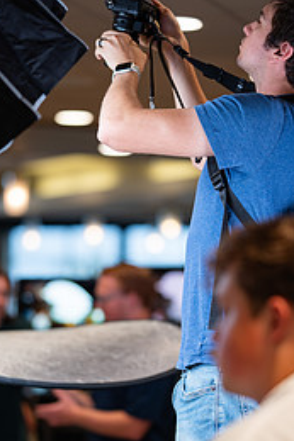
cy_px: 282
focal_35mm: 147
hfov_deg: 9.3
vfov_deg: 14.0
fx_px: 1803
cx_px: 133
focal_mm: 85
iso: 100
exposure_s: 1/200
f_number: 1.8
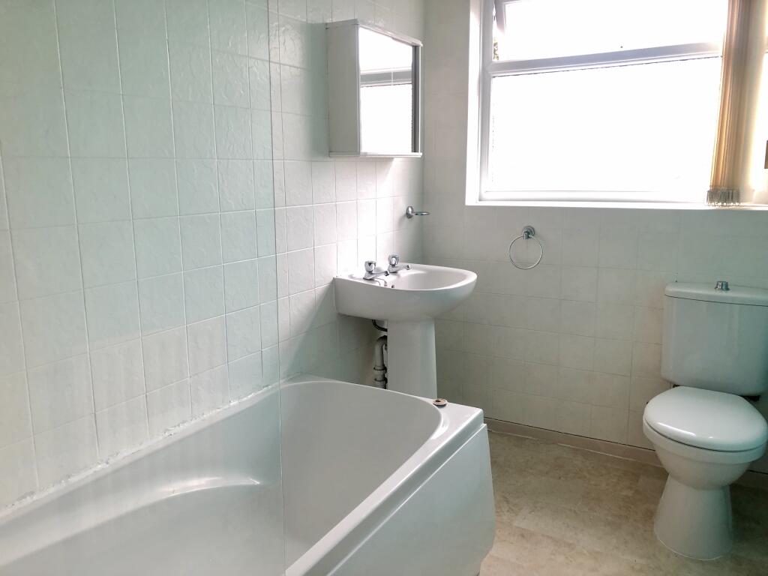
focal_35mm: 28
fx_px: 621
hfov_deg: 63.4
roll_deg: -0.6
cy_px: 288
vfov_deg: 49.7
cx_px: 384
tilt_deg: -11.0
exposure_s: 1/30
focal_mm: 3.99
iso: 25
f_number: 1.8
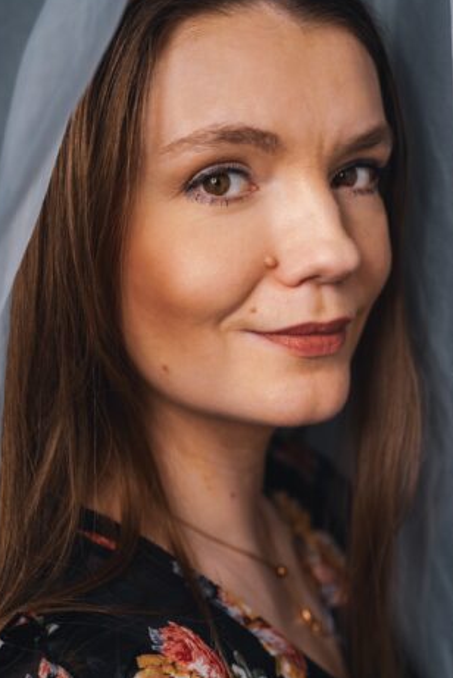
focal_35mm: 59
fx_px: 1112
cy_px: 332
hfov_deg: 23.0
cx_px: 248
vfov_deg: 33.9
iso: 100
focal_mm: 50
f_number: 3.2
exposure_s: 1/100
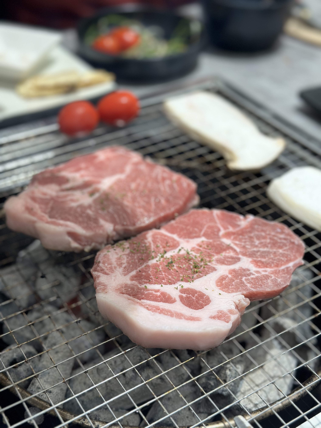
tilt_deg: -37.6
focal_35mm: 48
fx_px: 593
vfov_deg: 39.7
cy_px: 214
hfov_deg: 30.3
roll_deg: -2.1
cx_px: 160
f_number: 1.78
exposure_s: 1/128
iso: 64
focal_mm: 6.86
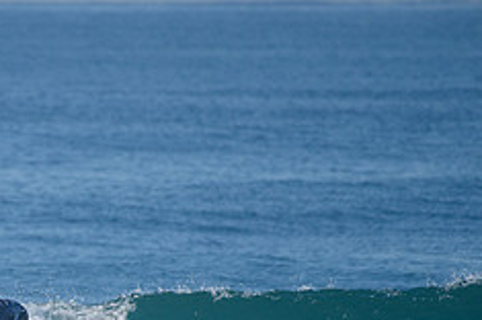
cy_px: 372
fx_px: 16539
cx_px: -35
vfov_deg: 1.1
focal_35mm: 1237
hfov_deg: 1.7
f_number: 5.6
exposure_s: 1/2000
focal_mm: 500
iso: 360
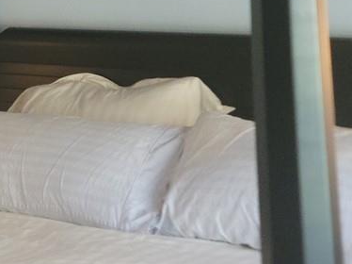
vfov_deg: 13.3
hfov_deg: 16.2
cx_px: -228
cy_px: -82
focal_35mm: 107
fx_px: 1087
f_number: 1.8
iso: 250
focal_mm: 7
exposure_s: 1/40
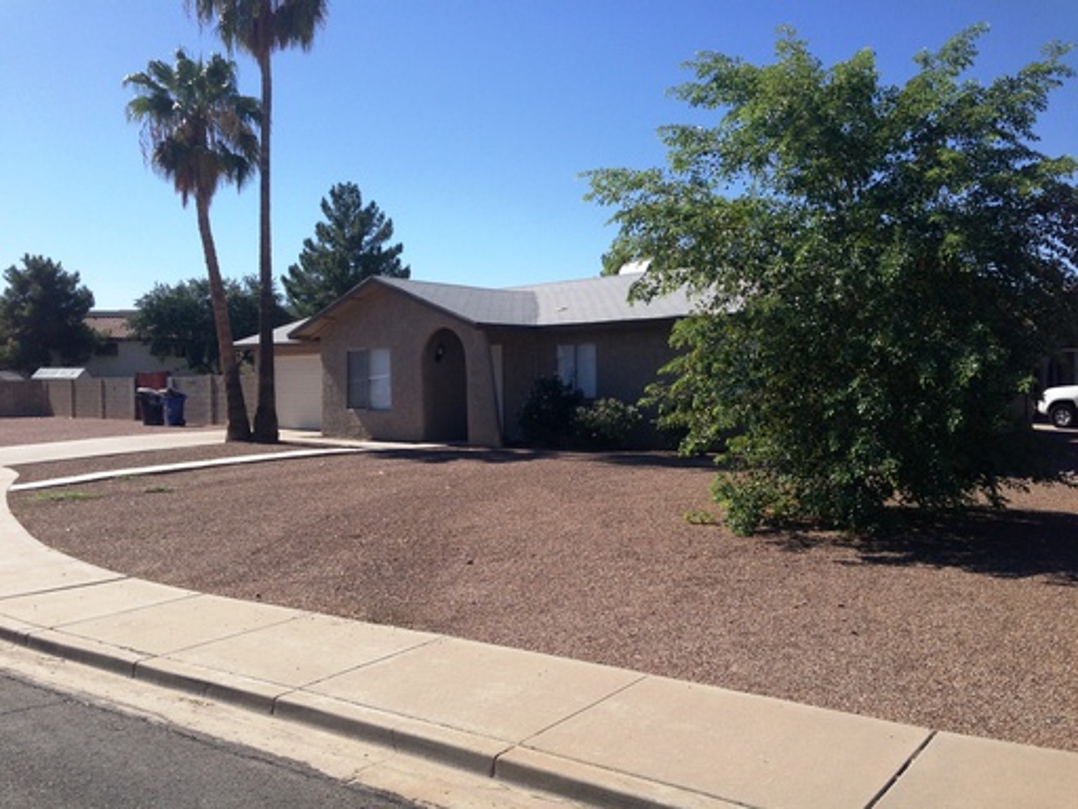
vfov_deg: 42.9
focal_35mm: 33
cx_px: 539
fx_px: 1028
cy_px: 404
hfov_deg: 55.4
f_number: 2.4
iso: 50
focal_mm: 4.13
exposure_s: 1/1555
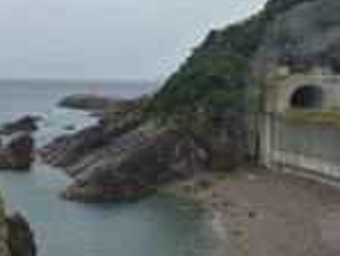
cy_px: 57
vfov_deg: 20.3
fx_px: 708
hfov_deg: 26.9
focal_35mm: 72
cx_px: 212
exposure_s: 1/250
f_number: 4
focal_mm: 4.3
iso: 160
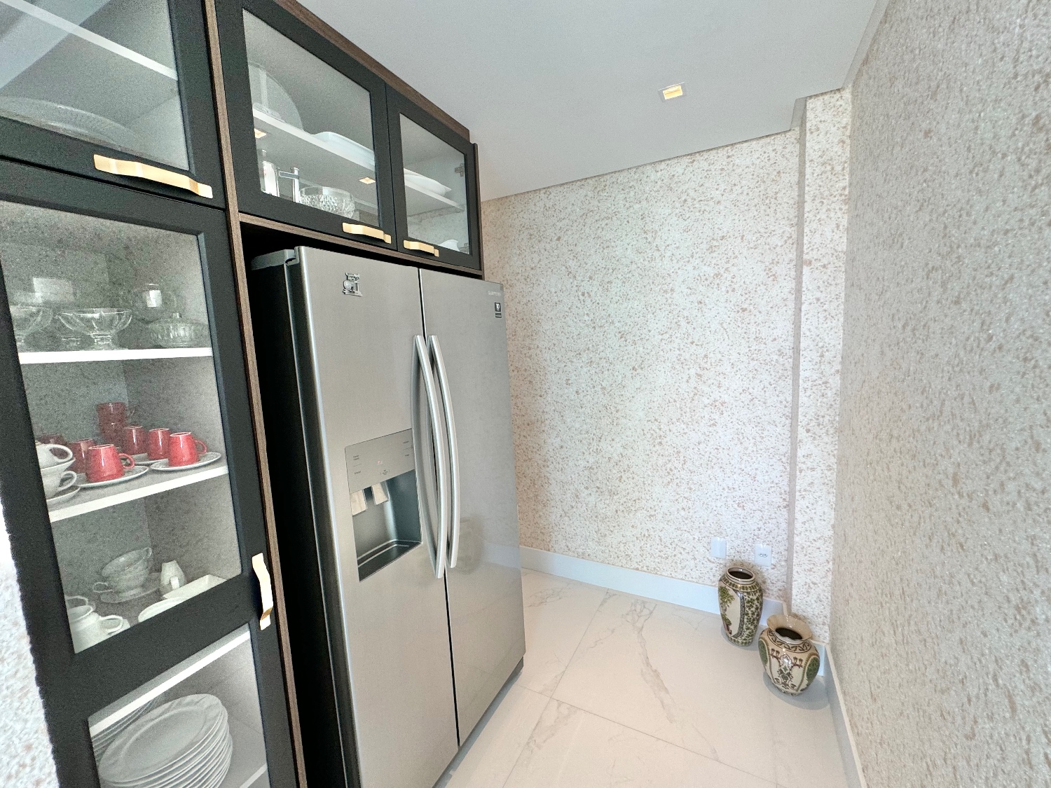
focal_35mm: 14
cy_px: 394
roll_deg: +2.2
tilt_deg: -3.1
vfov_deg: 85.7
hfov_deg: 102.1
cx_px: 526
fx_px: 425
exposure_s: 1/120
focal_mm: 2.22
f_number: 2.2
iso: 100
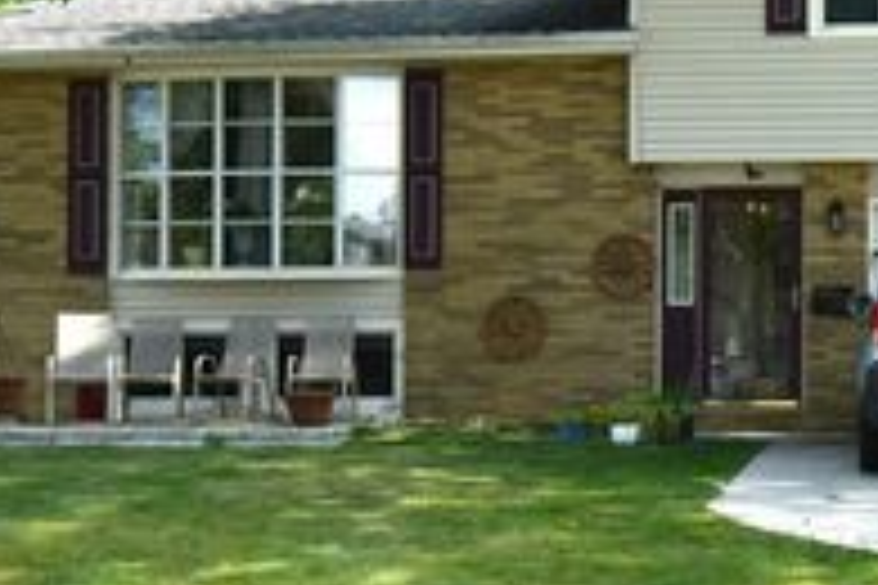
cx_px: 738
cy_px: 259
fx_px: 1878
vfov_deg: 17.7
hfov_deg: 25.7
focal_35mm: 77
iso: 200
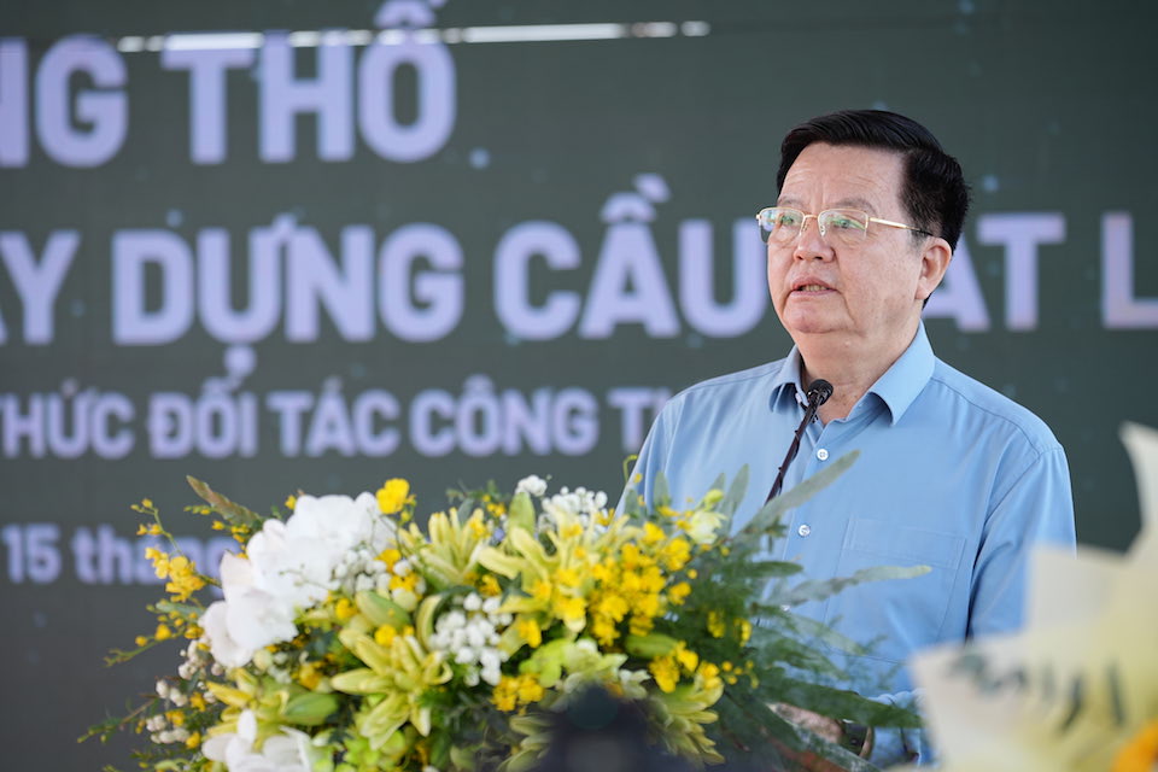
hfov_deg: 10.3
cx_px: 579
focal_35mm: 200
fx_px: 6433
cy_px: 386
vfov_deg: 6.9
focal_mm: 200
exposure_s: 1/200
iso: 200
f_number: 4
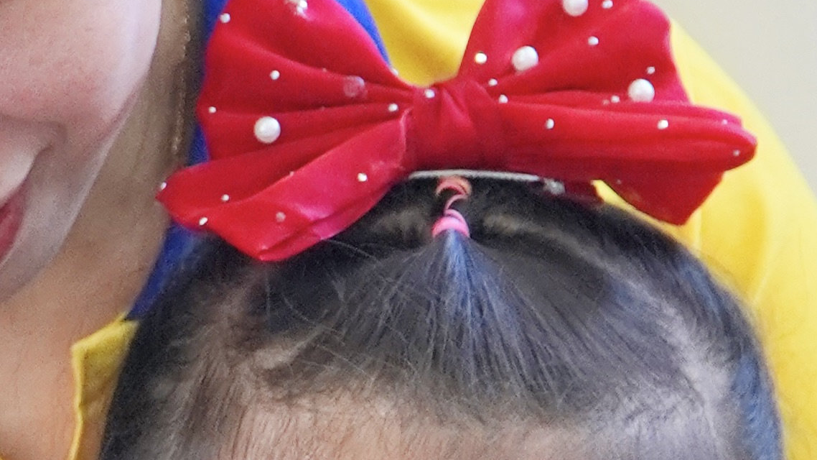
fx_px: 4847
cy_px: 535
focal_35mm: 224
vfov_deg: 5.4
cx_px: 230
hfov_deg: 9.6
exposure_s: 1/160
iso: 1000
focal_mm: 27
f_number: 4
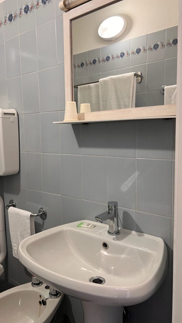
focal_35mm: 29
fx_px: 249
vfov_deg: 66.0
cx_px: 80
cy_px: 165
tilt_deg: -6.6
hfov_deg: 40.1
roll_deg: +3.0
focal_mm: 5.7
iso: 64
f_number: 1.5
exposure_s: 1/50
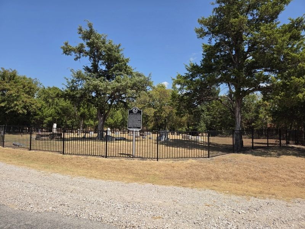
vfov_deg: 58.9
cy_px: 114
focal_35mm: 23
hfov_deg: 73.9
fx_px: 203
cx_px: 152
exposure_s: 1/4661
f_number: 1.8
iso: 80
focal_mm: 5.4
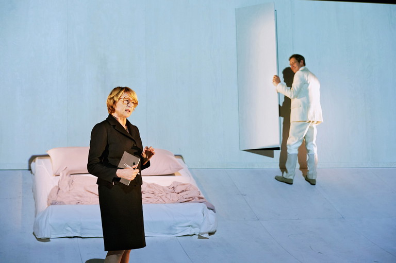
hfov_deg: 28.9
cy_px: 132
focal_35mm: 70
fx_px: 769
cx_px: 198
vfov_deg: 19.4
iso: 3200
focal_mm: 70
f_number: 6.3
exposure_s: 1/125
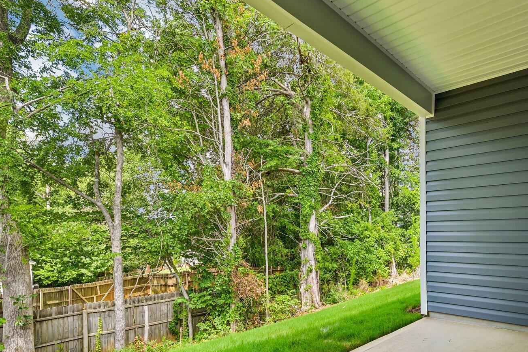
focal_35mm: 22
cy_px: 234
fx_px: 323
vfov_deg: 56.1
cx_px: 346
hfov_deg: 76.4
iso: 100
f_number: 8
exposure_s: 1/40
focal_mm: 14
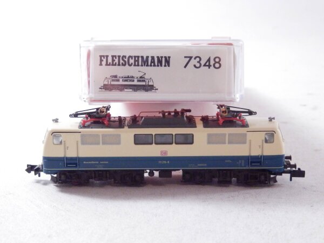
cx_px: 162
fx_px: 618
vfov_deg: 22.3
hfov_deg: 29.4
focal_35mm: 66
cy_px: 122
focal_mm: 11.9
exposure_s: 1/160
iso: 1250
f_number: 4.4
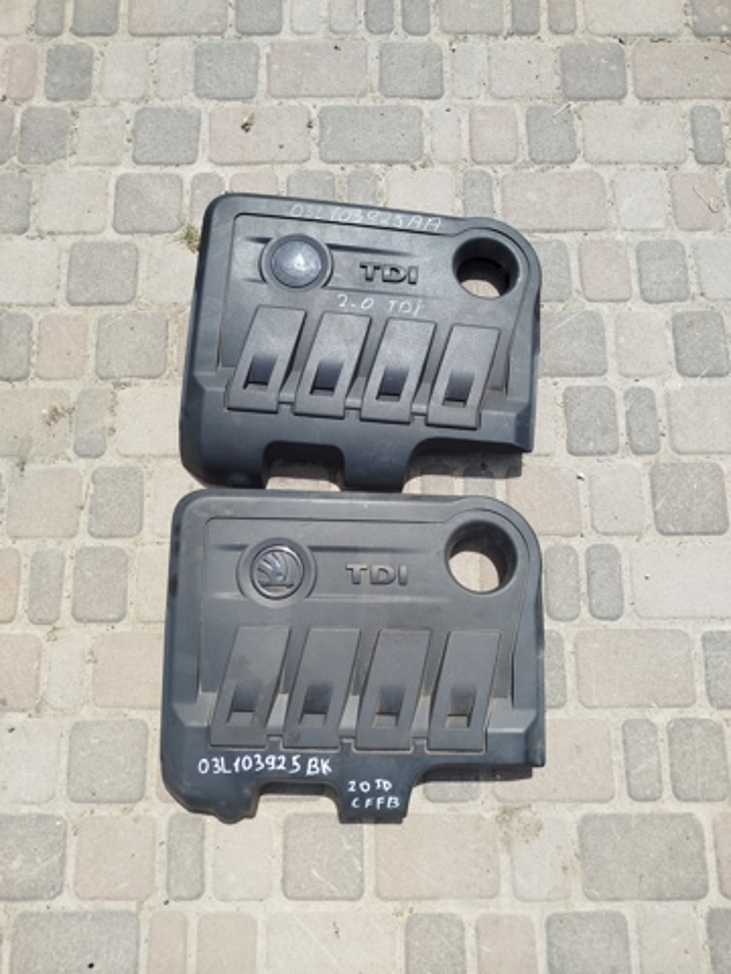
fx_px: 676
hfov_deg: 56.8
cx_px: 366
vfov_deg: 71.6
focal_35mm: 24
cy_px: 487
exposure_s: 1/572
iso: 50
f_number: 1.7
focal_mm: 5.31
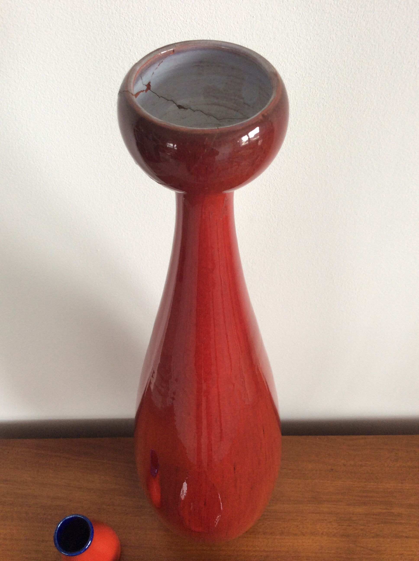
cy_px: 280
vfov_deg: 56.9
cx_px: 210
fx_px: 518
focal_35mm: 32
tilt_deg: -52.8
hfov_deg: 44.1
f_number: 2.4
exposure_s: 1/25
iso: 64
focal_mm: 3.3
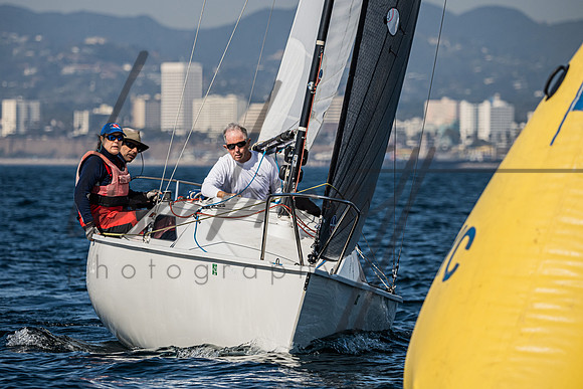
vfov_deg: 4.8
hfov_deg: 7.2
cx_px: 271
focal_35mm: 288
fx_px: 4660
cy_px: 151
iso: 400
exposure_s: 1/5000
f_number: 5
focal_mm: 210
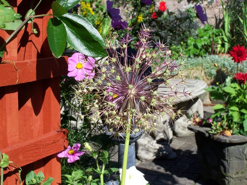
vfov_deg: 21.3
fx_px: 492
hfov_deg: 28.2
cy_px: 92
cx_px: 124
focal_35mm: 69
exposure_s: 1/320
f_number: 4.5
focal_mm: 11.5
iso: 64
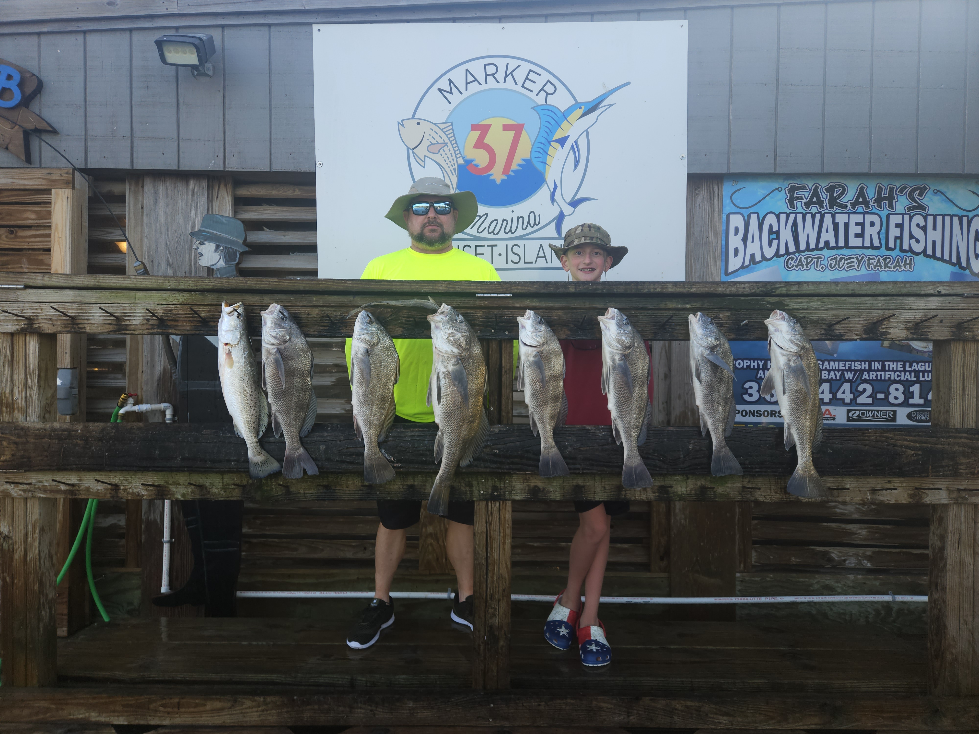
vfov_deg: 58.9
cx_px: 490
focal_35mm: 23
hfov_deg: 73.9
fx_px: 650
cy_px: 367
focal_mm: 5.4
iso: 50
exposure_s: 1/312
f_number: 1.8
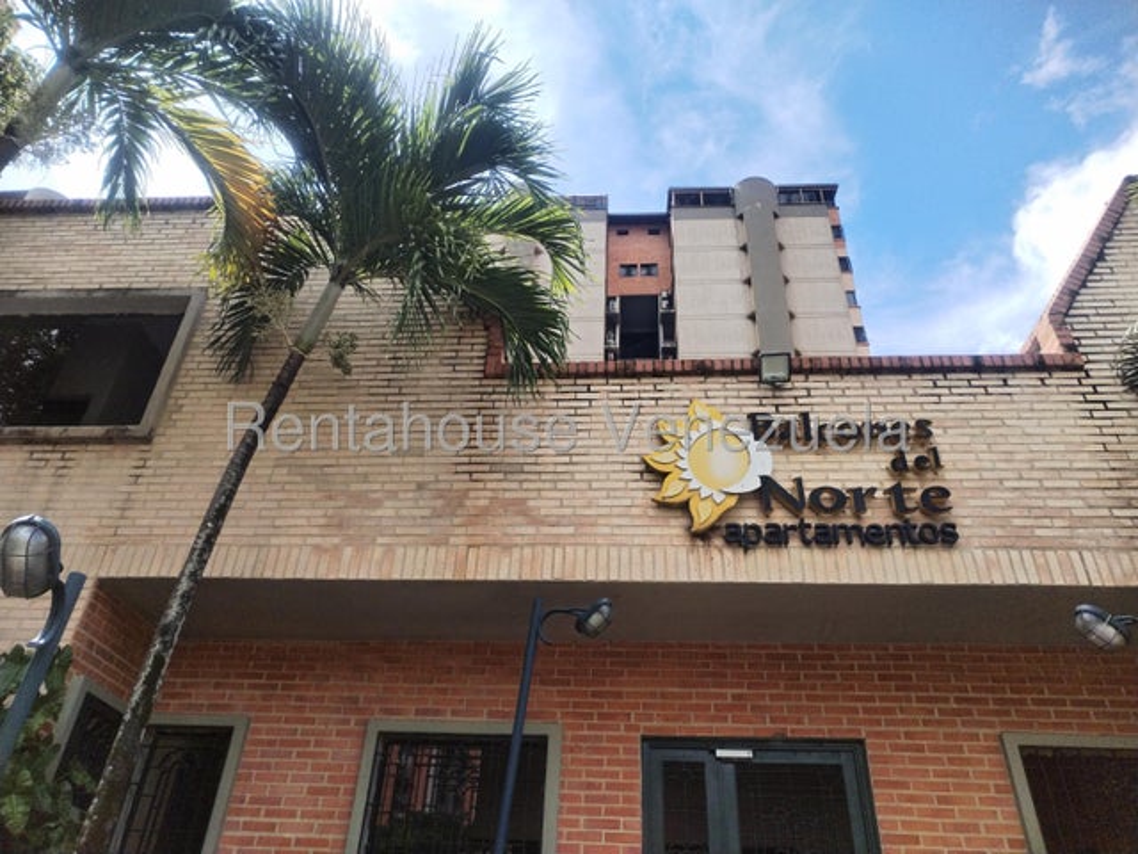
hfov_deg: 61.7
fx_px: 953
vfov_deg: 48.2
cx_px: 569
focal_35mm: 29
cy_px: 427
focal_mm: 4.75
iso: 100
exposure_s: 1/1244
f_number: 1.8
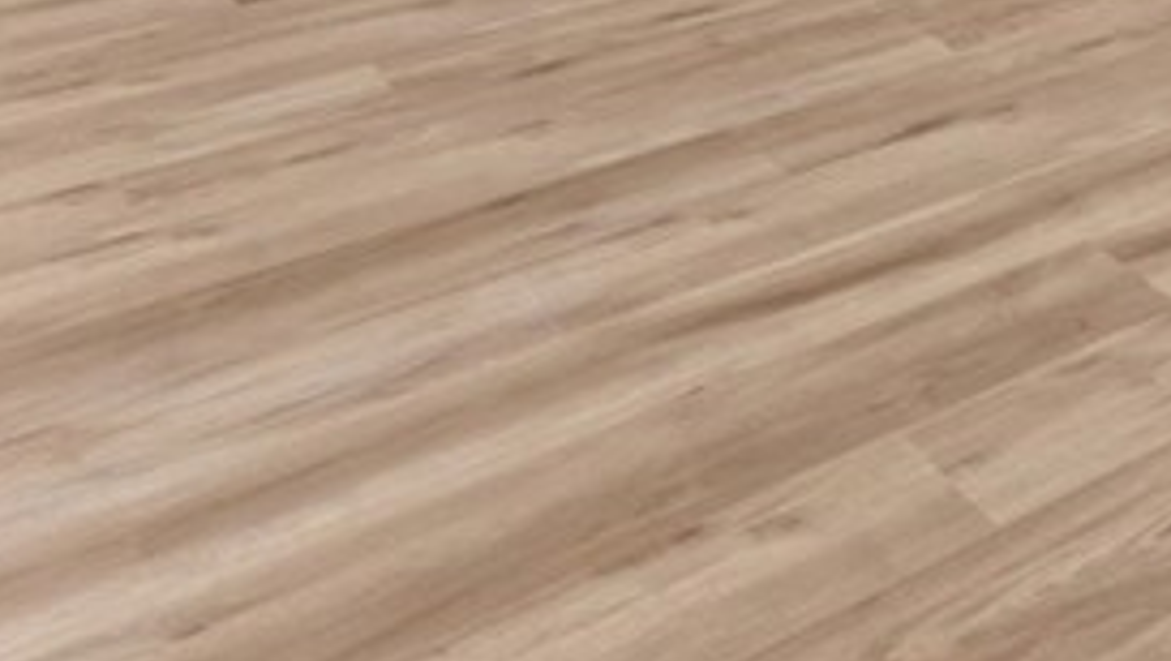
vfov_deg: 16.7
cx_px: 1767
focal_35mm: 55
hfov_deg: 26.7
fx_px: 1709
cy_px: -646
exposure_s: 1/20
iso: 320
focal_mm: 14
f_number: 6.3
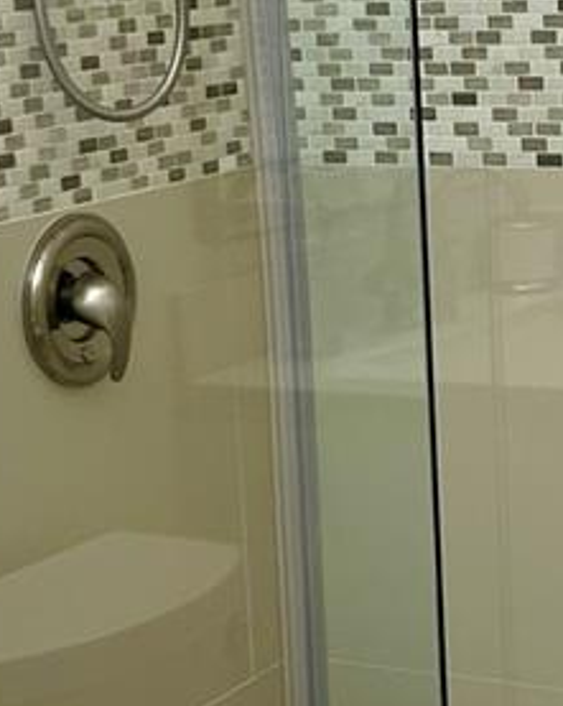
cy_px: 219
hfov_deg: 13.9
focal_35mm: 110
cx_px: 497
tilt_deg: -7.6
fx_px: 2295
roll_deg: +2.0
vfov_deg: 17.4
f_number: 1.5
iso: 80
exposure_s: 1/60
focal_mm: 5.7
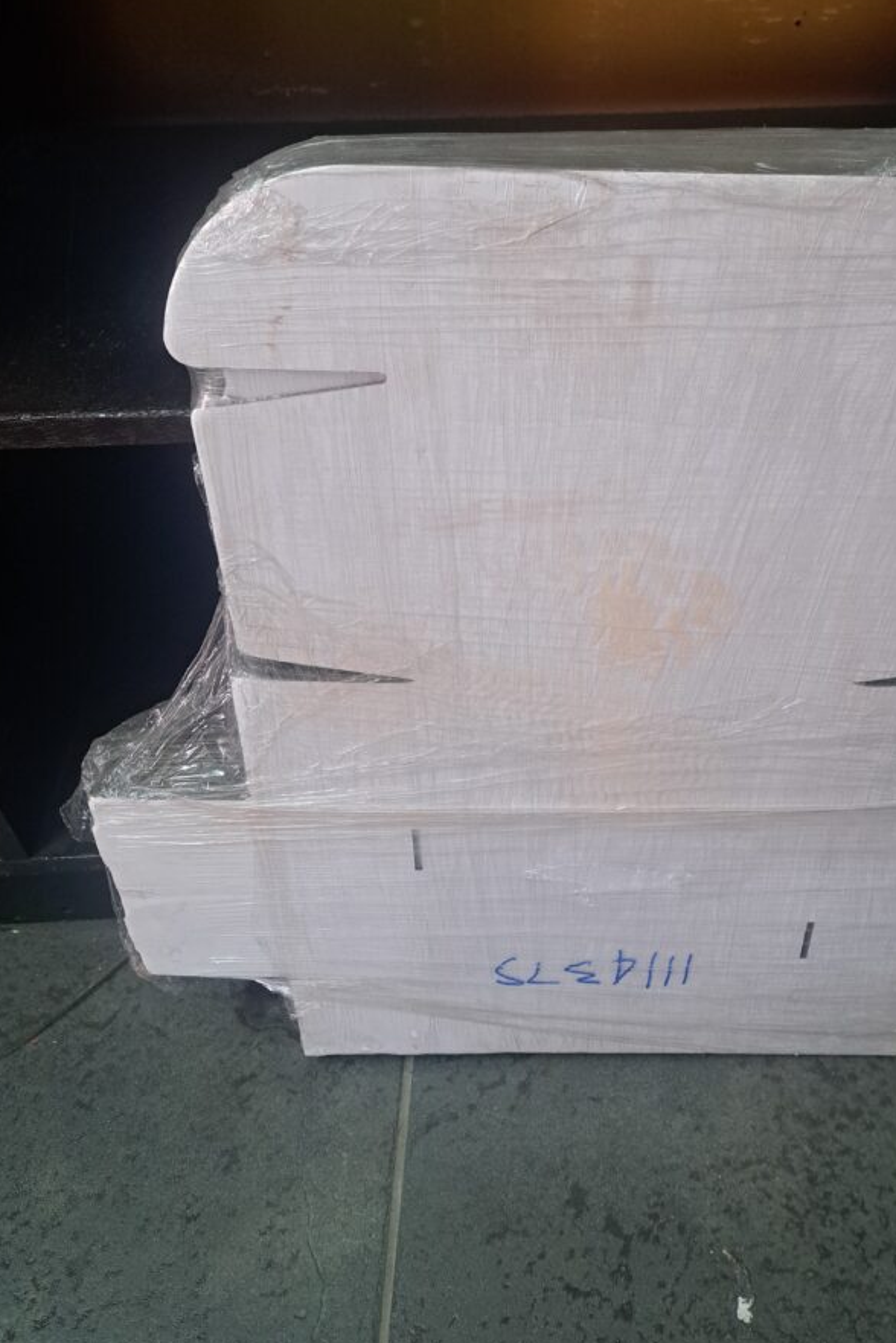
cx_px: 574
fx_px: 1082
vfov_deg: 63.5
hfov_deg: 44.5
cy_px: 596
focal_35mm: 29
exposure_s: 1/50
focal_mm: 5.23
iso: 320
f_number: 1.8
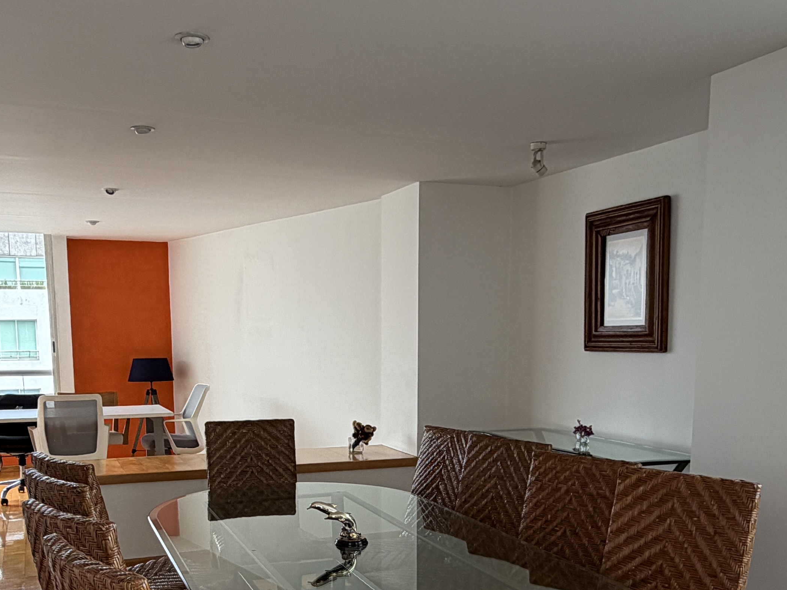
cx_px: 375
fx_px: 864
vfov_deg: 36.5
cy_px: 465
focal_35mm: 38
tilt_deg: -8.0
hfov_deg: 49.0
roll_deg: +0.6
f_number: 2.2
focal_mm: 2.22
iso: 64
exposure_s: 1/121
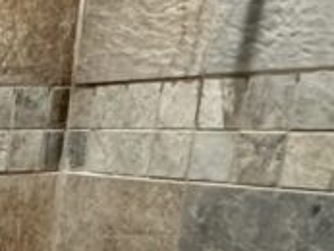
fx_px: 801
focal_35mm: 83
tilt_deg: -17.4
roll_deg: -1.3
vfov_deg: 16.4
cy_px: 363
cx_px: -253
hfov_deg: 18.7
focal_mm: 2.22
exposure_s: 1/60
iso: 400
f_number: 2.2
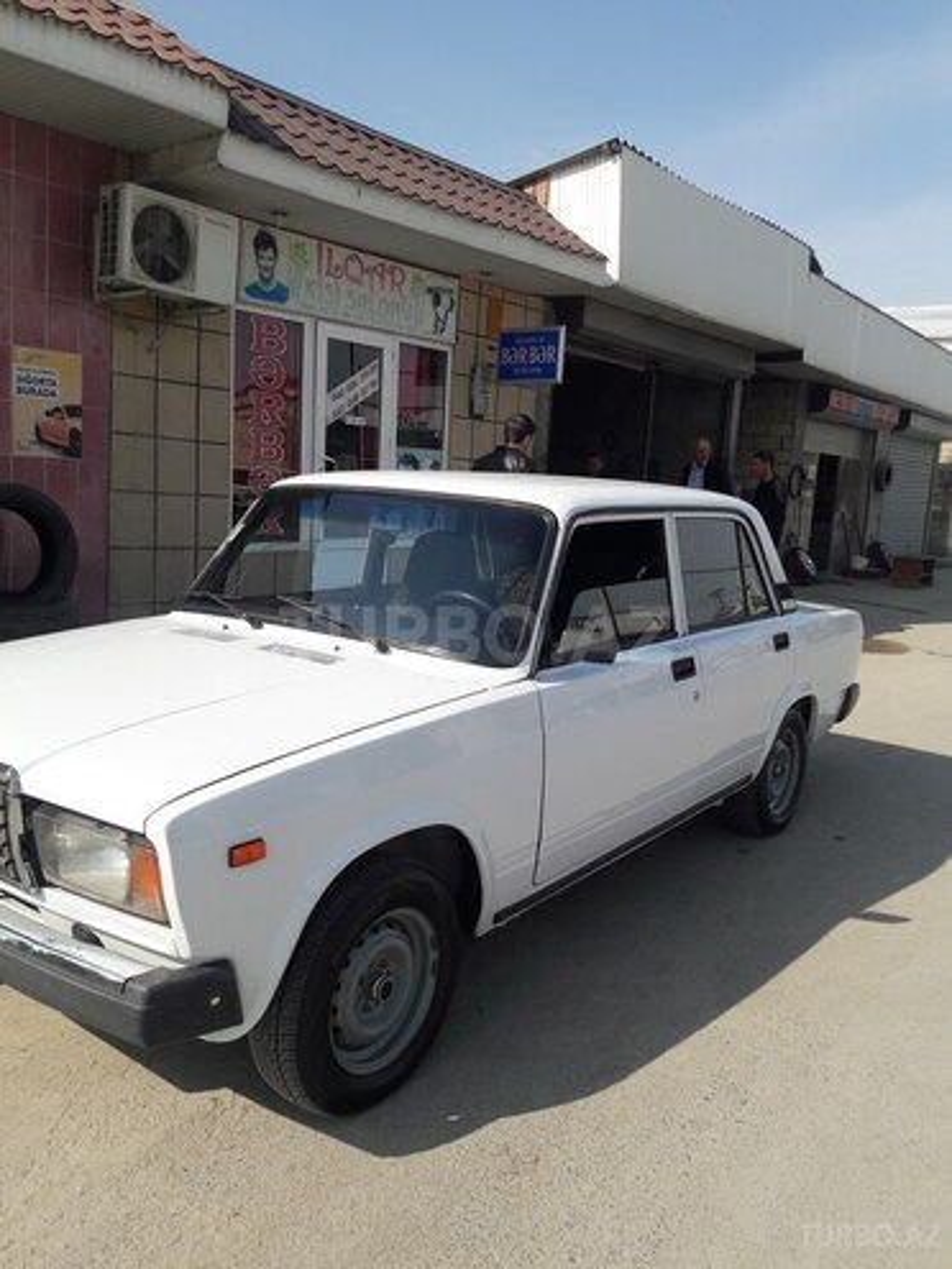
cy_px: 634
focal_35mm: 28
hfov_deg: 49.7
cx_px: 476
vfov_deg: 63.4
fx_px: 1027
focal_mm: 3.7
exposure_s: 1/1736
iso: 40
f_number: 1.9
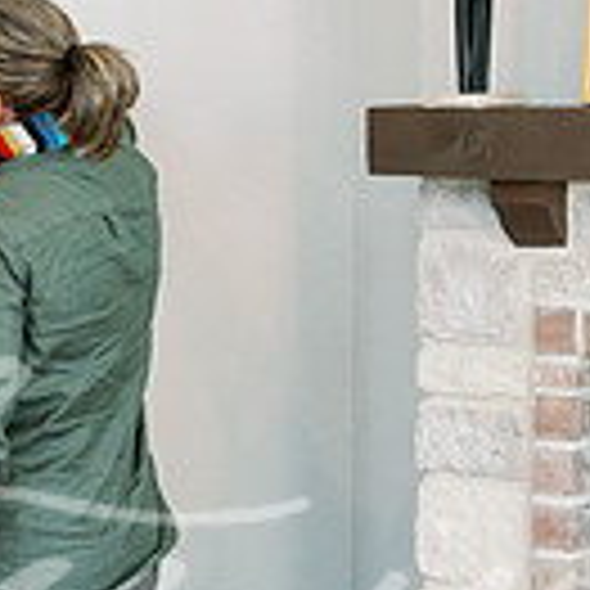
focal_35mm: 158
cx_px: -230
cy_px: 104
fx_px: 3047
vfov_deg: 11.0
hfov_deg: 10.7
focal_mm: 42
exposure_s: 1/200
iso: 1600
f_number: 3.5
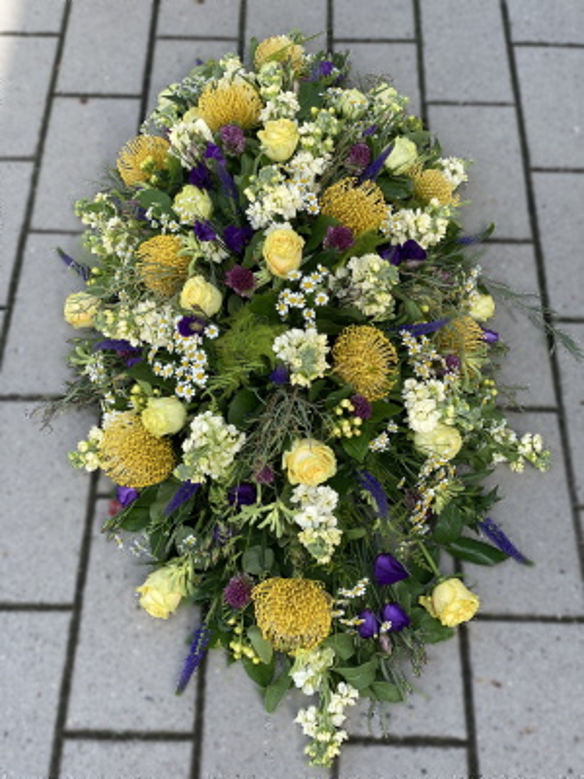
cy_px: 390
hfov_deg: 28.0
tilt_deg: -54.5
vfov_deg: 36.8
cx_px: 292
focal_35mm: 52
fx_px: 1170
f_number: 2
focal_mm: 6
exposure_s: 1/400
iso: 20
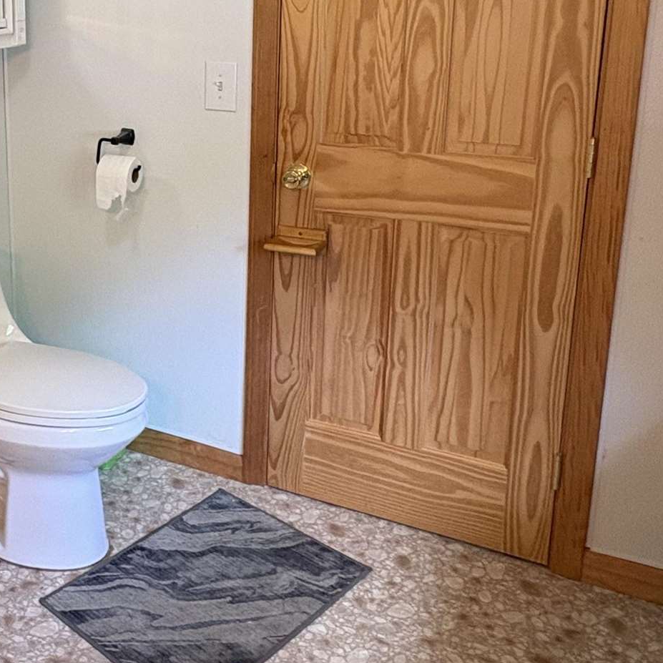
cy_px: 166
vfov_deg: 39.8
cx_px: 71
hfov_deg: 38.2
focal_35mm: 41
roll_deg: +1.4
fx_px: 888
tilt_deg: -11.8
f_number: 2.2
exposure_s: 1/60
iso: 160
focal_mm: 2.22
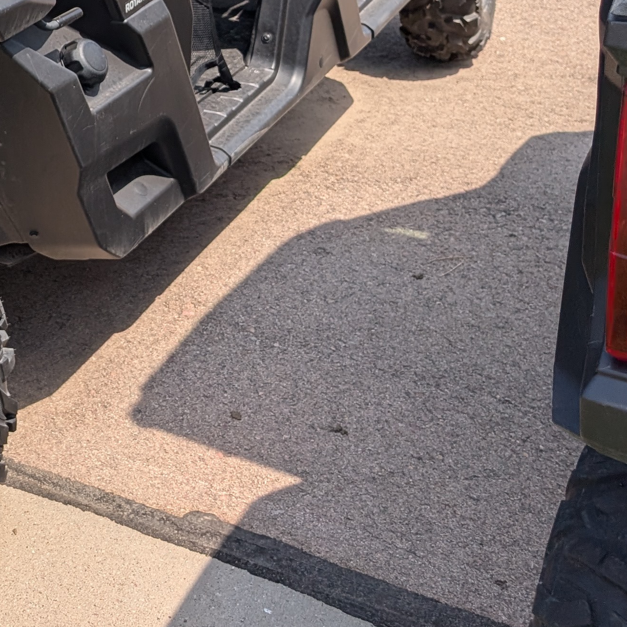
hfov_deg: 24.0
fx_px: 1353
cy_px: -58
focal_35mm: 66
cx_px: -105
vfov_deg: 24.4
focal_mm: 6.9
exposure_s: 1/845
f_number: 1.68
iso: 22
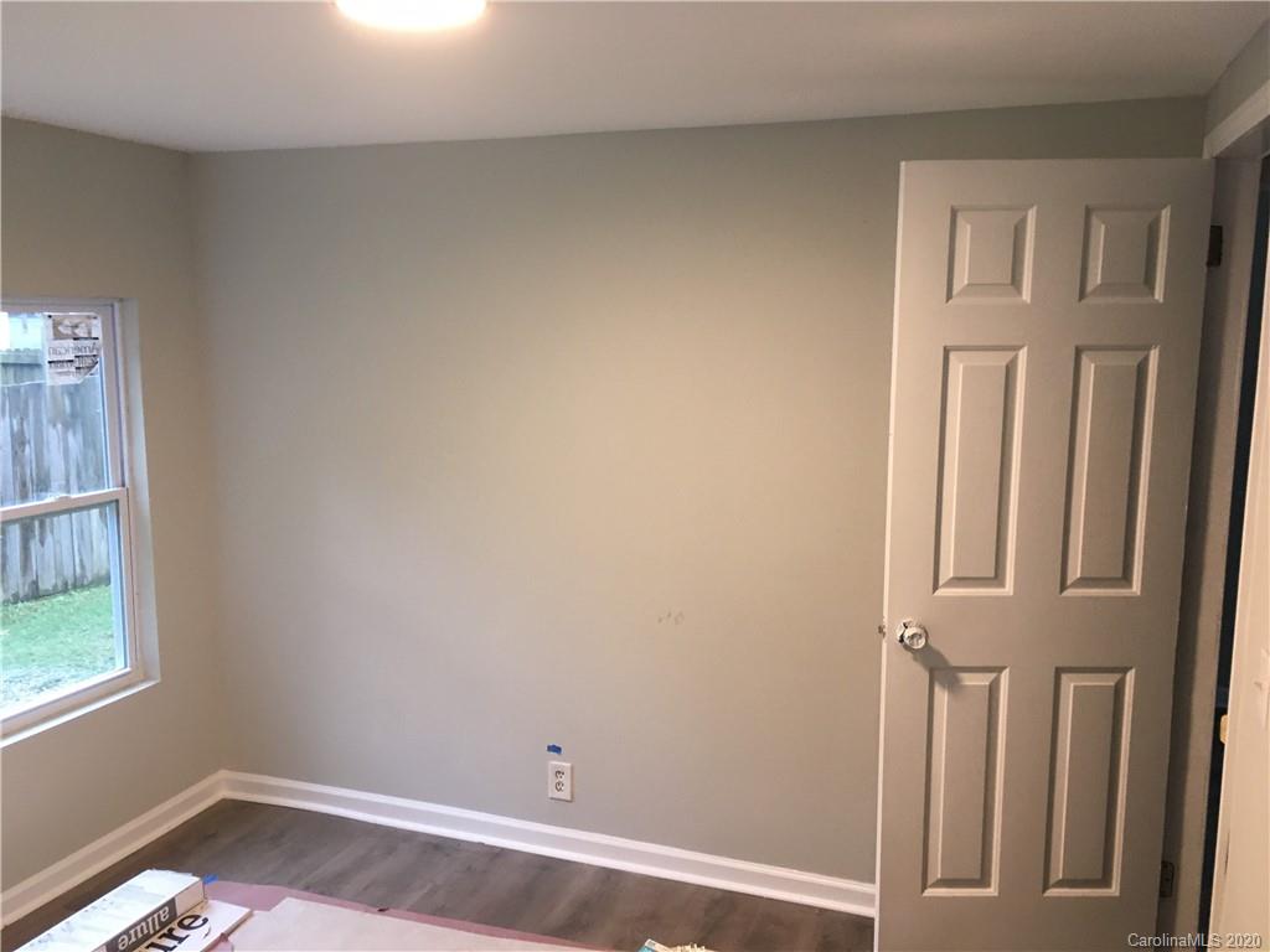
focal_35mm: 29
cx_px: 635
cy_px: 476
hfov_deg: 61.7
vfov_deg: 48.2
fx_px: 1064
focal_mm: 4.15
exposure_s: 1/30
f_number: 2.2
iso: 100
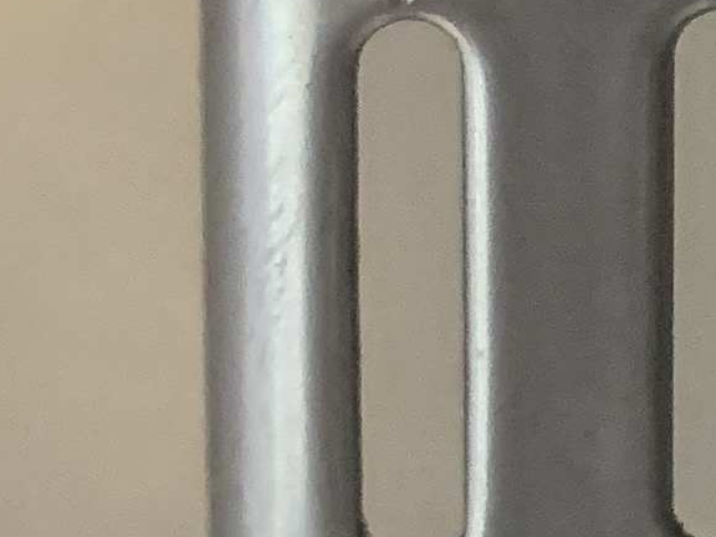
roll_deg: -1.3
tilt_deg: -8.0
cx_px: 1918
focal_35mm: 182
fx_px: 3765
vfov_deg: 8.1
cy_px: -167
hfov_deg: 9.3
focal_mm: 4.25
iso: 640
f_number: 1.8
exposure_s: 1/30
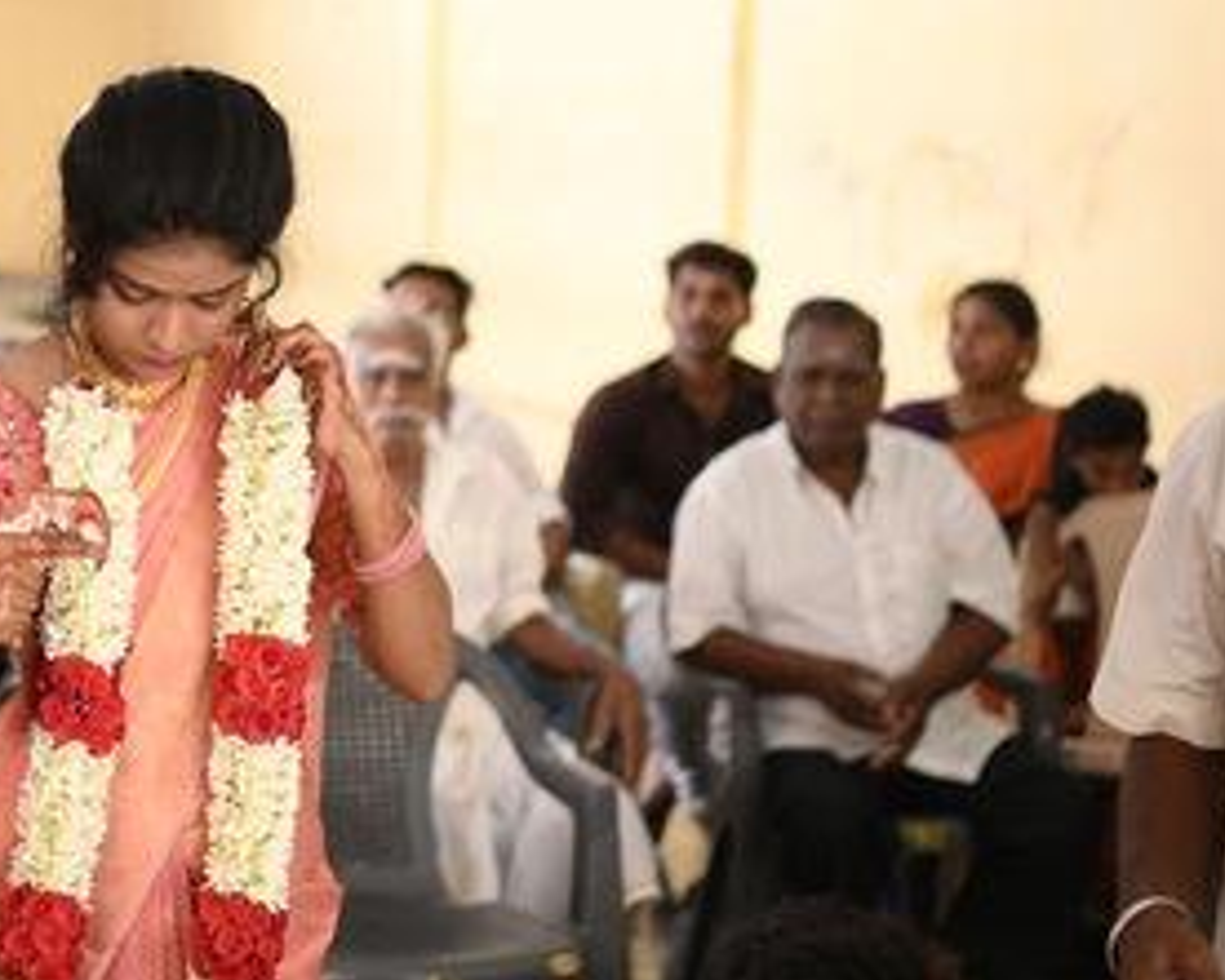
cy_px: 366
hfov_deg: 23.7
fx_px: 2756
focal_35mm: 76
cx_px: -71
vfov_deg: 20.1
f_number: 1.8
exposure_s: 1/400
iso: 640
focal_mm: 35
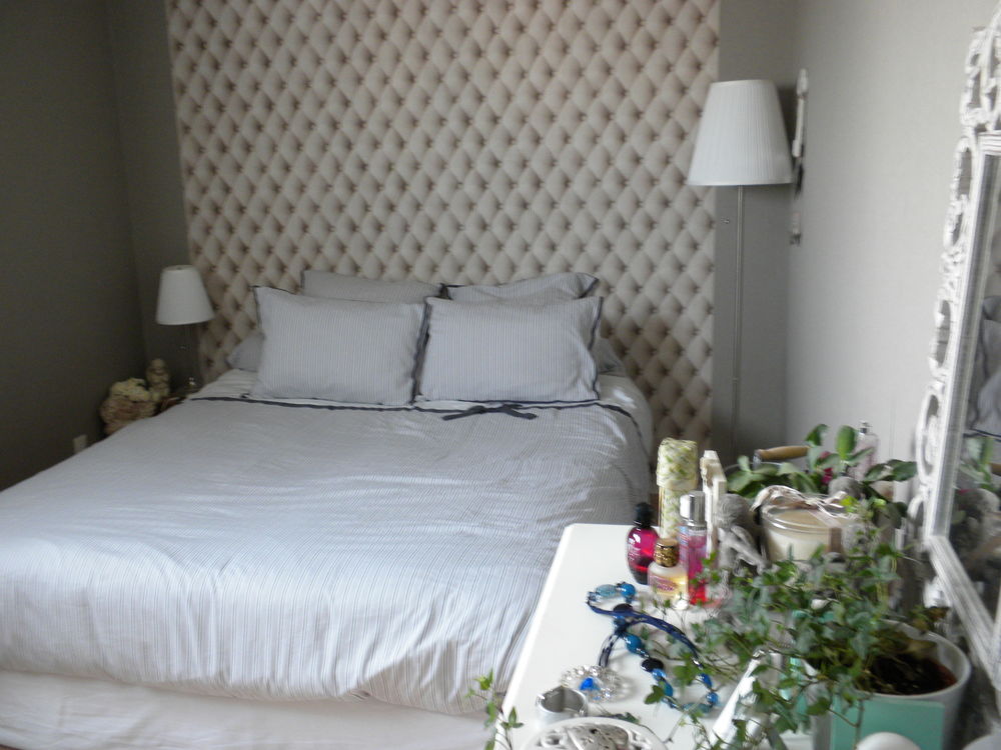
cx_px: 500
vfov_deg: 38.7
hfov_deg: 50.1
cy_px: 375
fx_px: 1070
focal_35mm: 37
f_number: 3.5
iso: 132
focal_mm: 6.6
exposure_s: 1/7.9
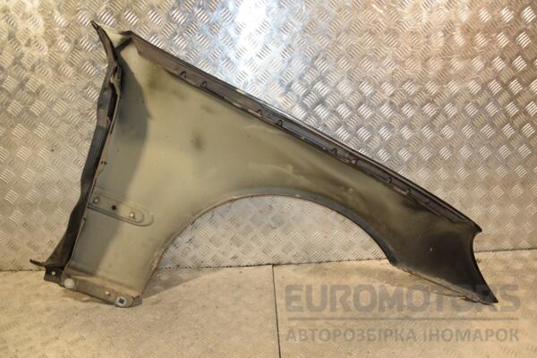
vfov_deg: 47.9
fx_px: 403
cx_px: 268
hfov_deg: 67.4
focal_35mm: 27
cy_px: 179
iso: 800
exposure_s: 1/160
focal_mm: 18
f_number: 5
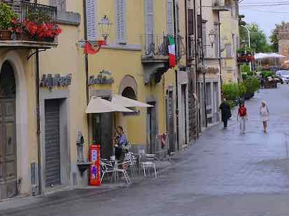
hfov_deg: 12.6
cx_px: 110
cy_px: -23
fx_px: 1311
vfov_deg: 9.4
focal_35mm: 157
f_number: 4.5
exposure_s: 1/640
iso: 800
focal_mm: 25
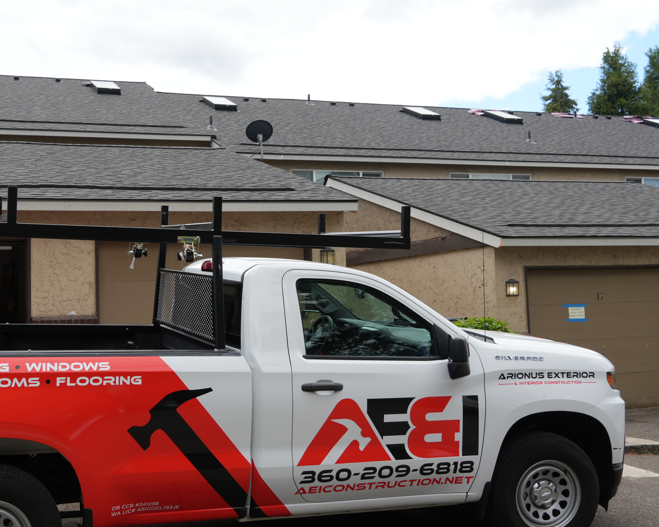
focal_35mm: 44
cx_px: 268
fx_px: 858
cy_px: 245
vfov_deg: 34.1
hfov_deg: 41.8
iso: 100
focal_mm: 20
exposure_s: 1/200
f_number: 6.3
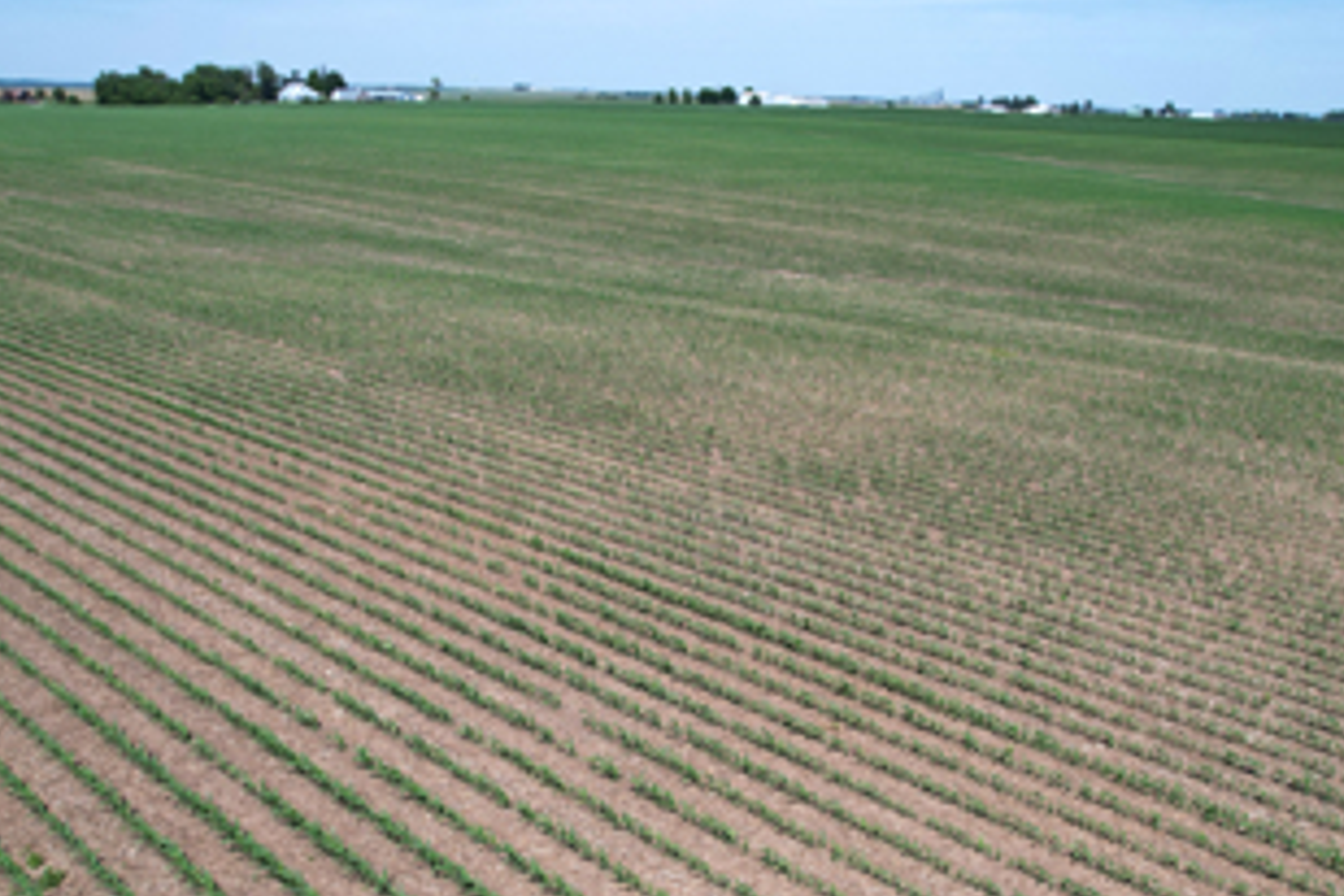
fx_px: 1195
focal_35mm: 32
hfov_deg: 58.7
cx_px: 674
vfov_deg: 40.8
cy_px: 570
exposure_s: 1/2000
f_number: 2.8
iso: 100
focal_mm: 8.38
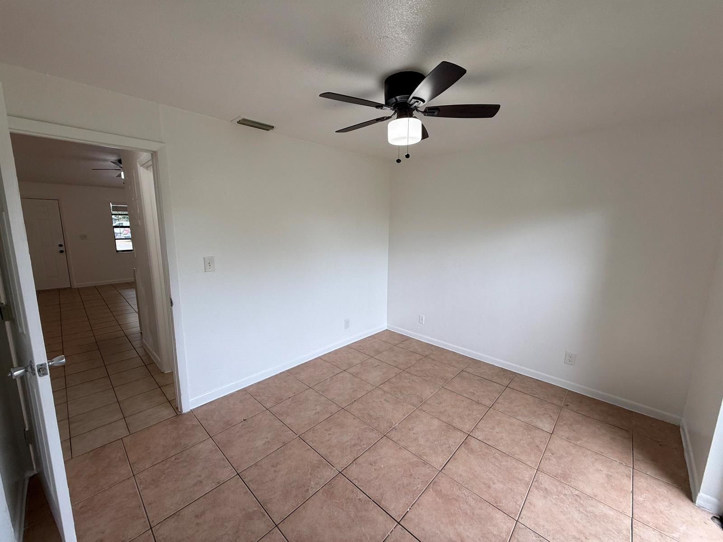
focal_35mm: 14
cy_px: 271
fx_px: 292
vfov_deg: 85.7
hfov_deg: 102.1
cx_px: 362
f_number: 2.2
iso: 64
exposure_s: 1/120
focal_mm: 2.22
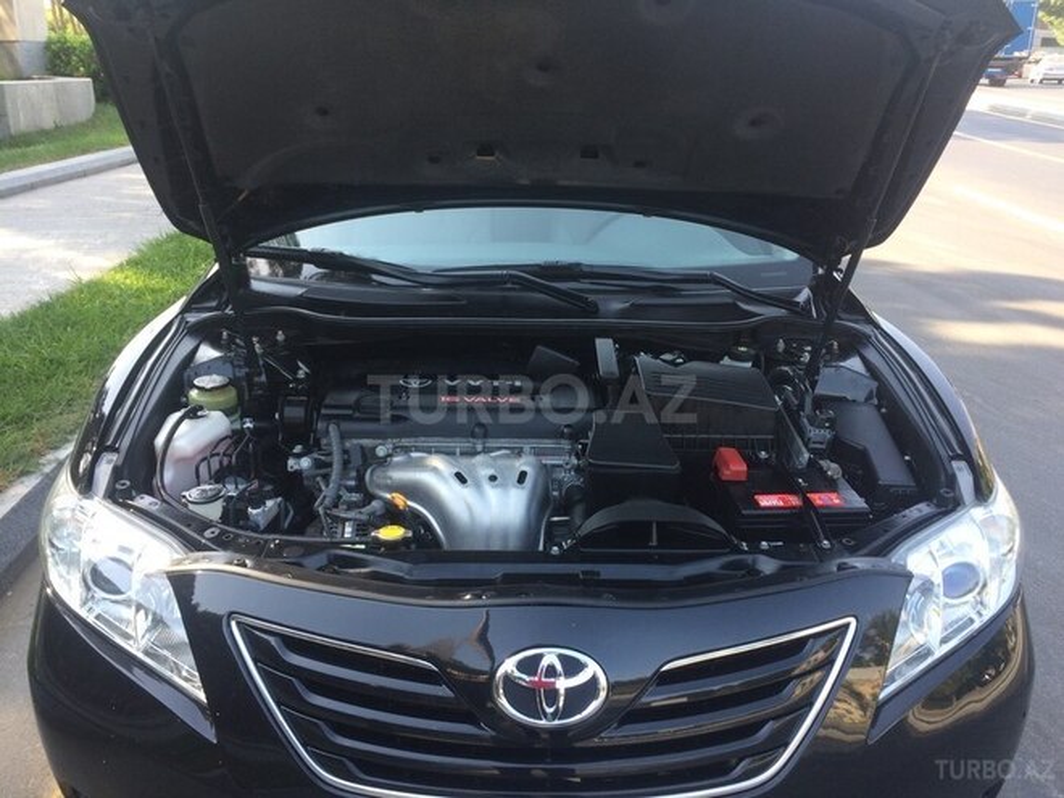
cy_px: 399
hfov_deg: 61.7
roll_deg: -0.6
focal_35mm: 29
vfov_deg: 48.2
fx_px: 891
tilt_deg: -19.3
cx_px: 532
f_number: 2.2
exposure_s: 1/175
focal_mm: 4.15
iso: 32
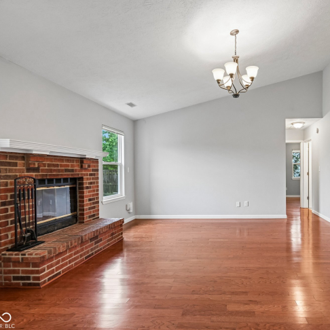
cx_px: 233
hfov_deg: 69.0
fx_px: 226
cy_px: 165
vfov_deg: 72.1
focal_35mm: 21
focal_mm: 16
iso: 400
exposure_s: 1/10
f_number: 8
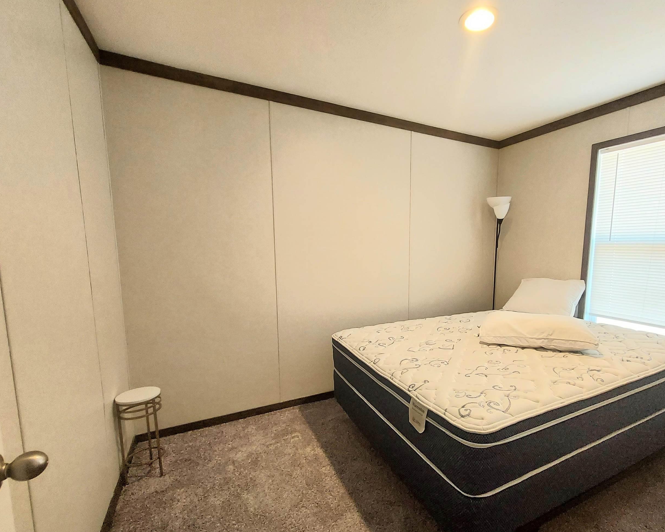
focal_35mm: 16
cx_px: 387
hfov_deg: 92.3
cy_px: 286
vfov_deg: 80.2
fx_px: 315
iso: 160
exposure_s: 1/60.2
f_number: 2.2
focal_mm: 1.74
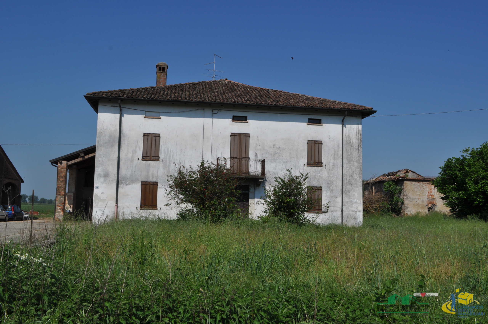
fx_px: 447
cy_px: 162
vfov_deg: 39.9
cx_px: 244
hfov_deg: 57.3
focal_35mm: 33
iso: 200
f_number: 11
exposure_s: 1/500
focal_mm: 22
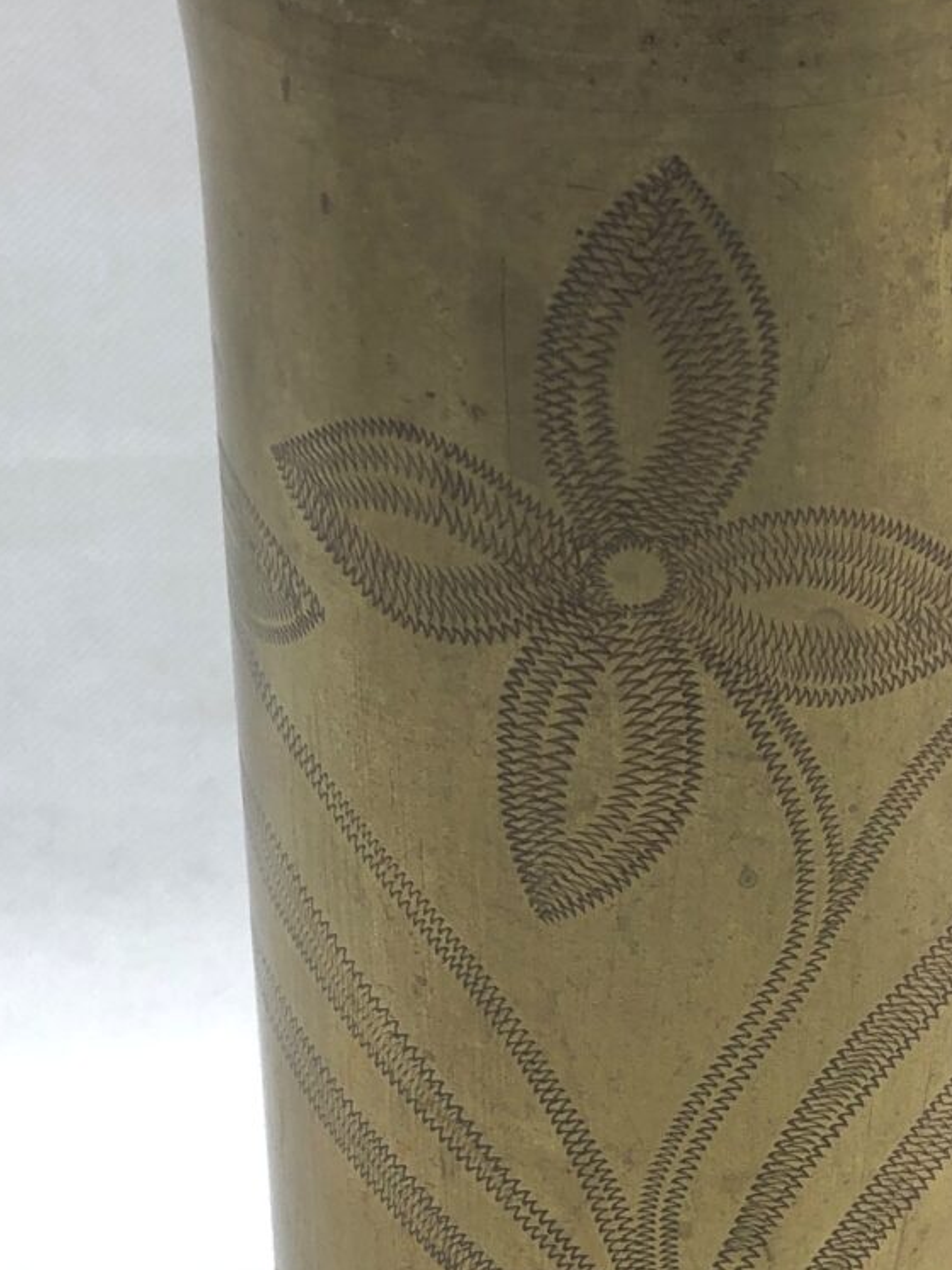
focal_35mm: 96
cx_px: 632
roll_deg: +3.5
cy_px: 1097
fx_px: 3521
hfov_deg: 15.4
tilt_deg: -36.7
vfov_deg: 20.1
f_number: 1.8
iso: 25
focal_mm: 3.99
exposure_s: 1/100
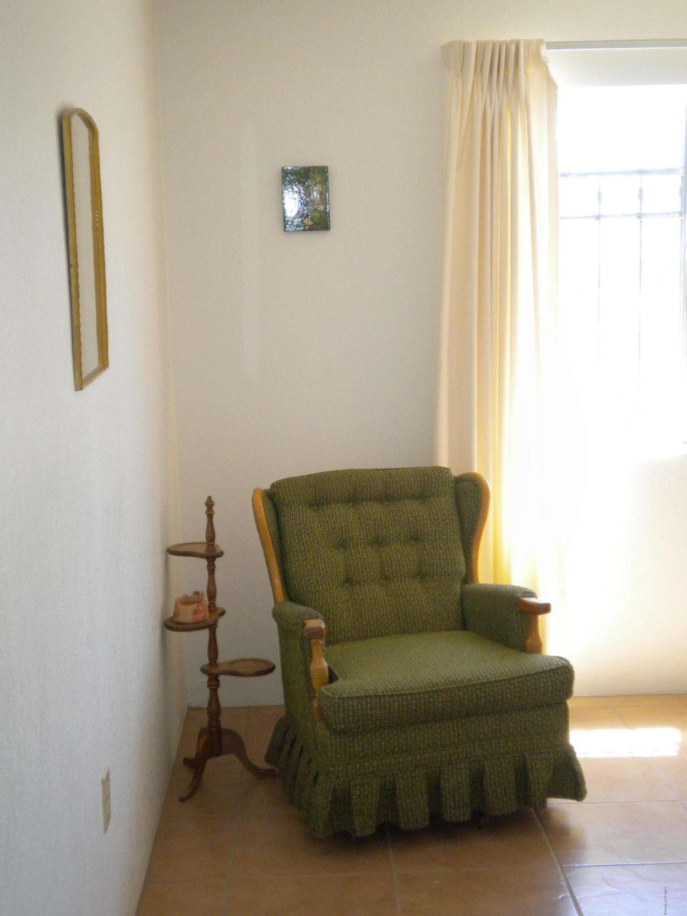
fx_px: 1376
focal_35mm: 52
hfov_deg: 28.0
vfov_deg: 36.8
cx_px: 344
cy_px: 458
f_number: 3.9
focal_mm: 9.3
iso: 351
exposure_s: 1/75
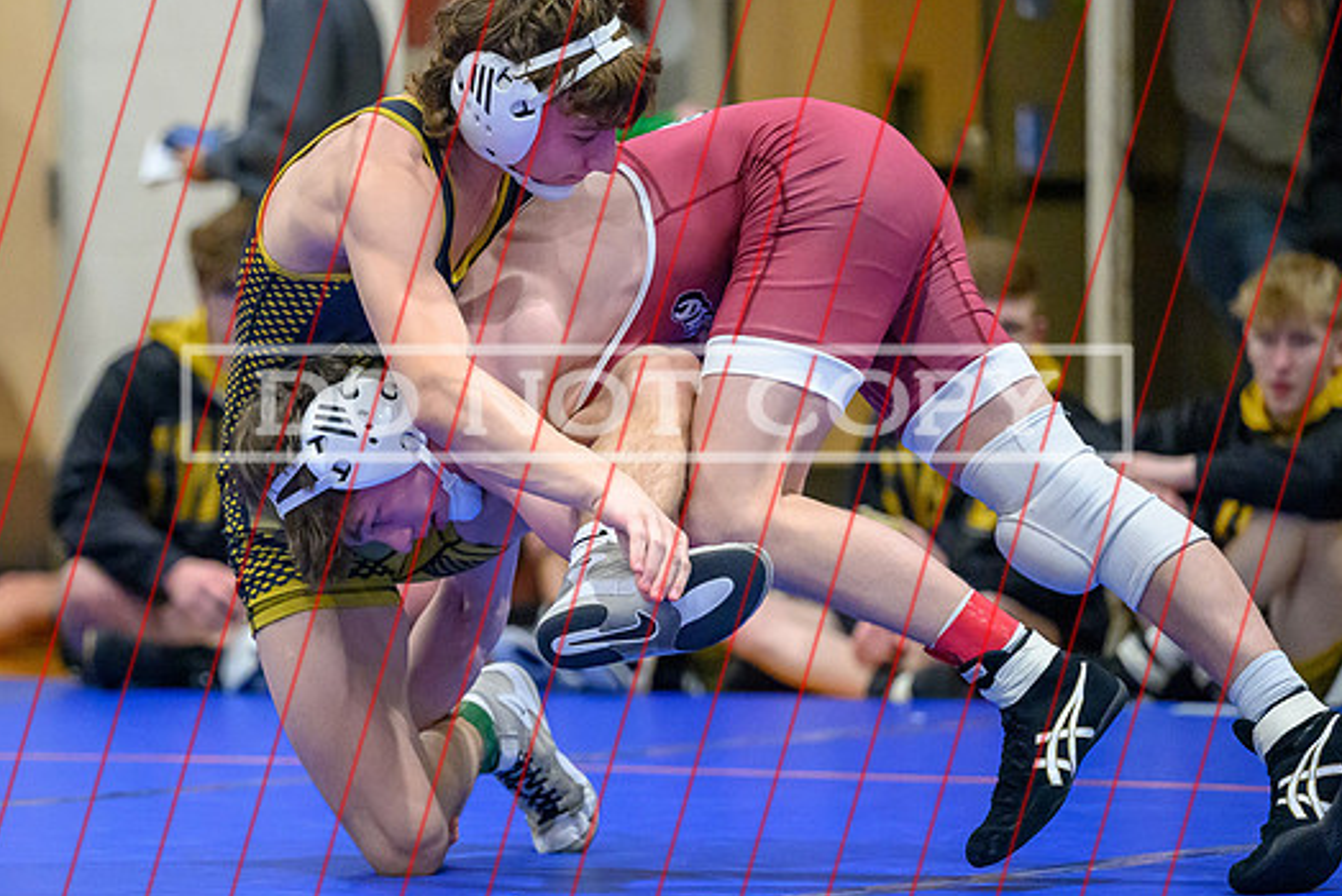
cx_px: 387
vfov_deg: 6.1
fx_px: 8466
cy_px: 520
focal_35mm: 227
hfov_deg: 9.1
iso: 10000
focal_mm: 150
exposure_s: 1/800
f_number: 2.8
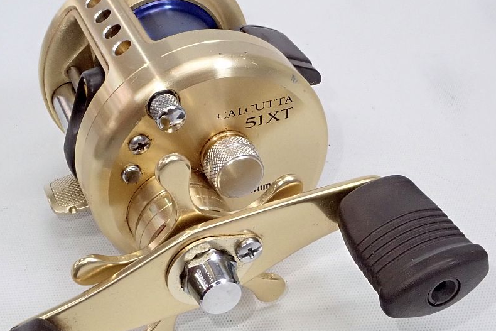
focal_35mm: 60
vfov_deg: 22.6
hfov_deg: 33.4
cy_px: 182
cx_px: 249
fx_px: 827
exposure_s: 1/60
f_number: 5
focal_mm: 10.29
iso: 1250
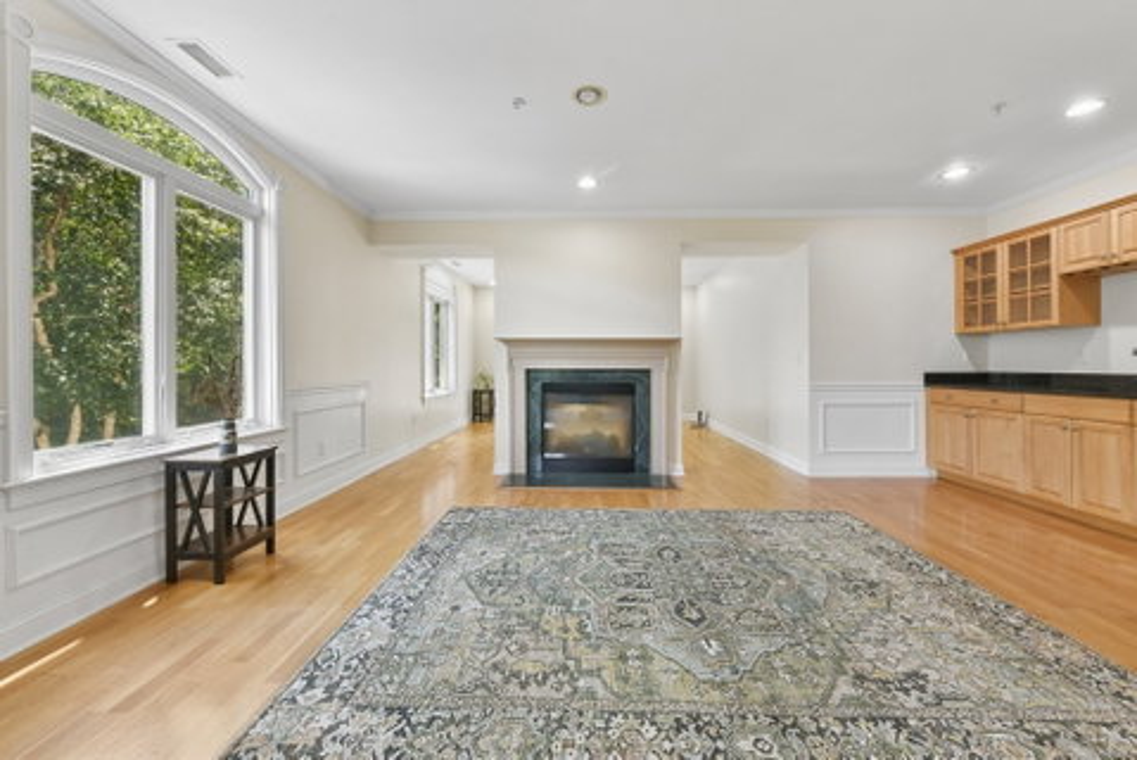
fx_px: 442
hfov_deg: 104.2
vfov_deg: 81.3
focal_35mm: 14
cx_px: 568
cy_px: 380
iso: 640
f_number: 9
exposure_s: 1/20
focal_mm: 14
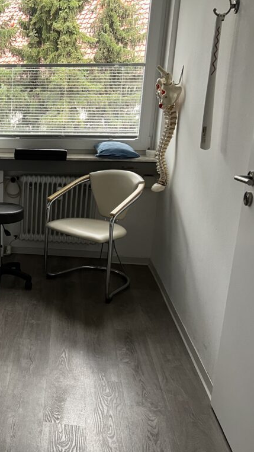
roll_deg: +0.8
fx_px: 455
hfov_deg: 28.7
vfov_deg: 52.8
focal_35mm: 38
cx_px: -15
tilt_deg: -16.7
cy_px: 226
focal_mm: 5.7
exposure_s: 1/60
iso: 250
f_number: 1.5
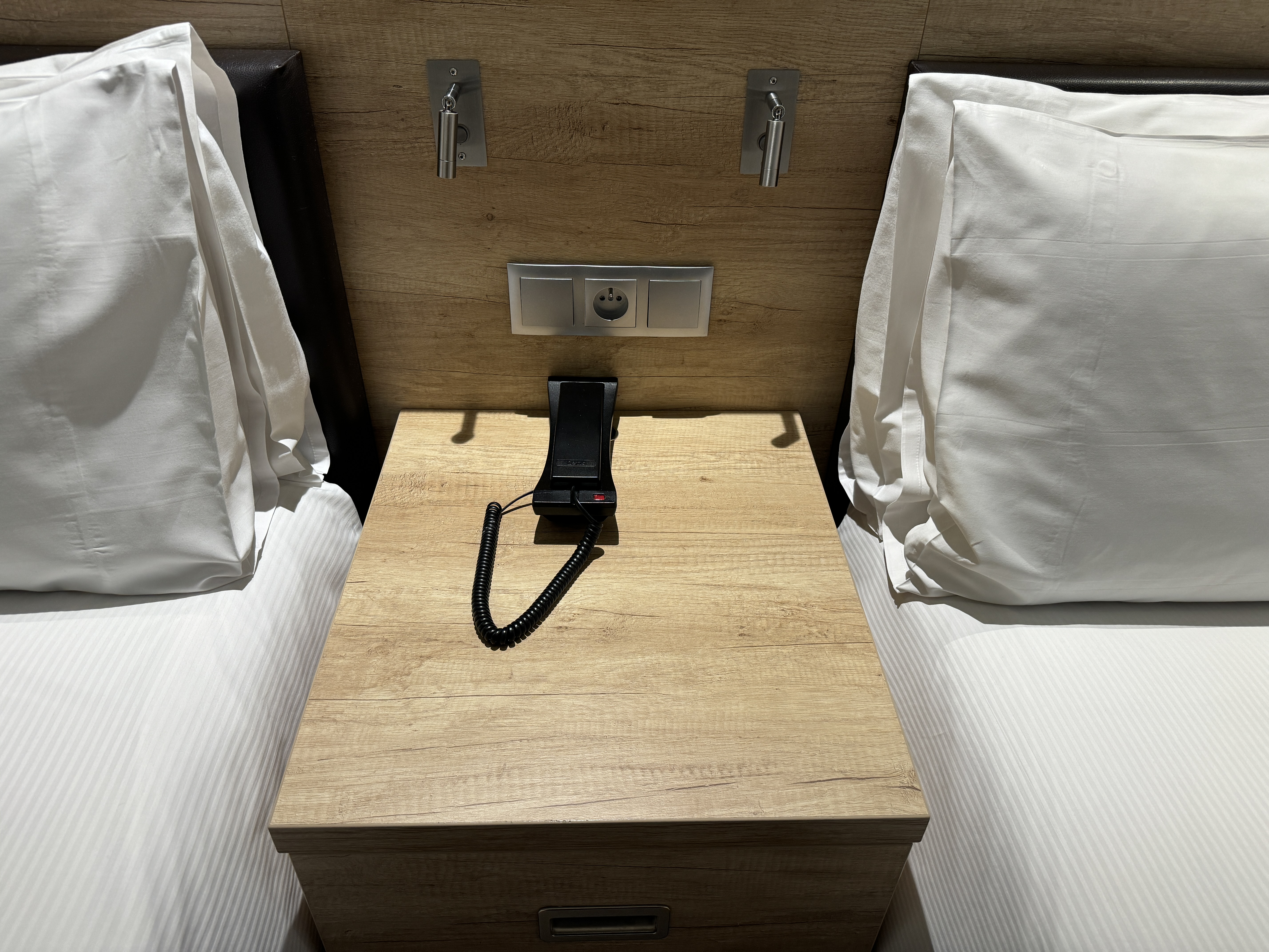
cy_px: 476
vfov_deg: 56.8
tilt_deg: -37.4
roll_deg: -1.6
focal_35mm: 24
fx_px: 880
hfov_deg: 71.6
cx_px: 634
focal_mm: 6.86
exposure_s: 1/109
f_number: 1.78
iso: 160
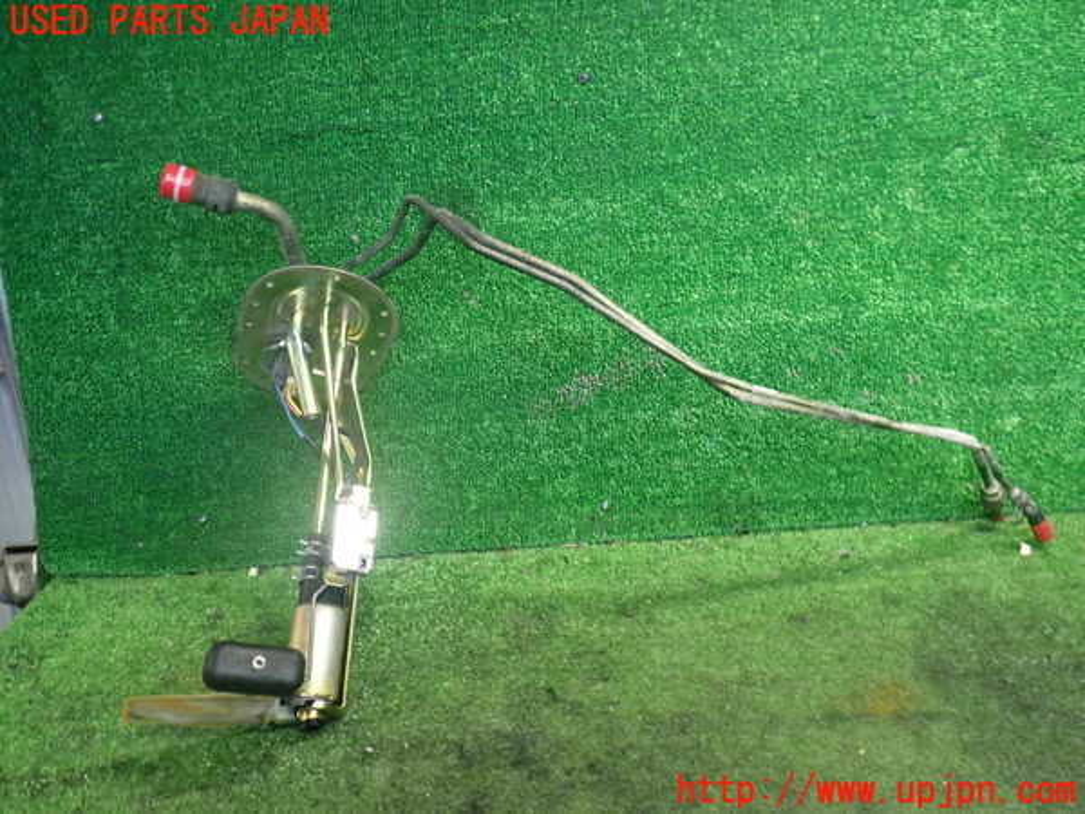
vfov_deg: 46.8
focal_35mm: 30
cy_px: 407
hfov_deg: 60.0
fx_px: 940
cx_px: 542
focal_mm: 5.4
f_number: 2.3
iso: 500
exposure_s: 1/30
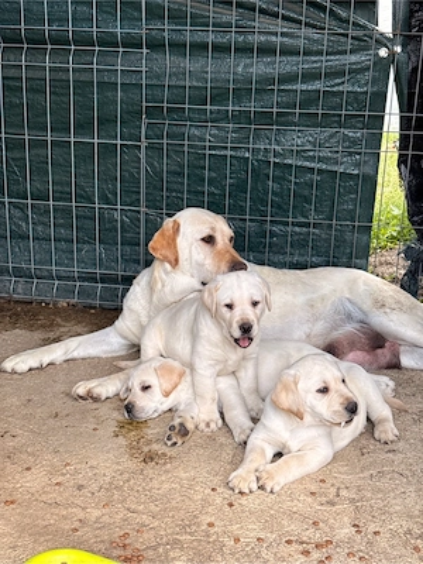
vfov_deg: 39.7
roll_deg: -1.7
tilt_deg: -17.1
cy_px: 282
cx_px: 212
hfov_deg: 30.3
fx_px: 782
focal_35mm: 48
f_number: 1.78
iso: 80
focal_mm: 6.76
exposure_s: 1/675
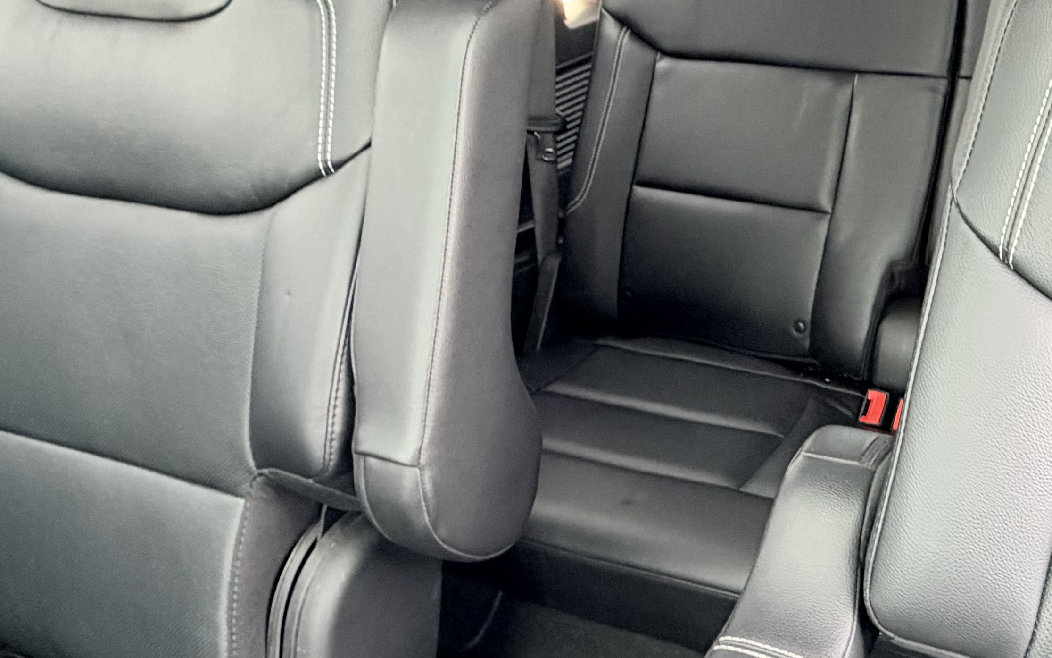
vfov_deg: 33.6
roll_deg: -0.3
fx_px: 1089
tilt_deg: -25.3
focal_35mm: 38
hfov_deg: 49.6
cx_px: 782
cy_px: 347
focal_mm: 2.22
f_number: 2.2
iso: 500
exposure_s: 1/60
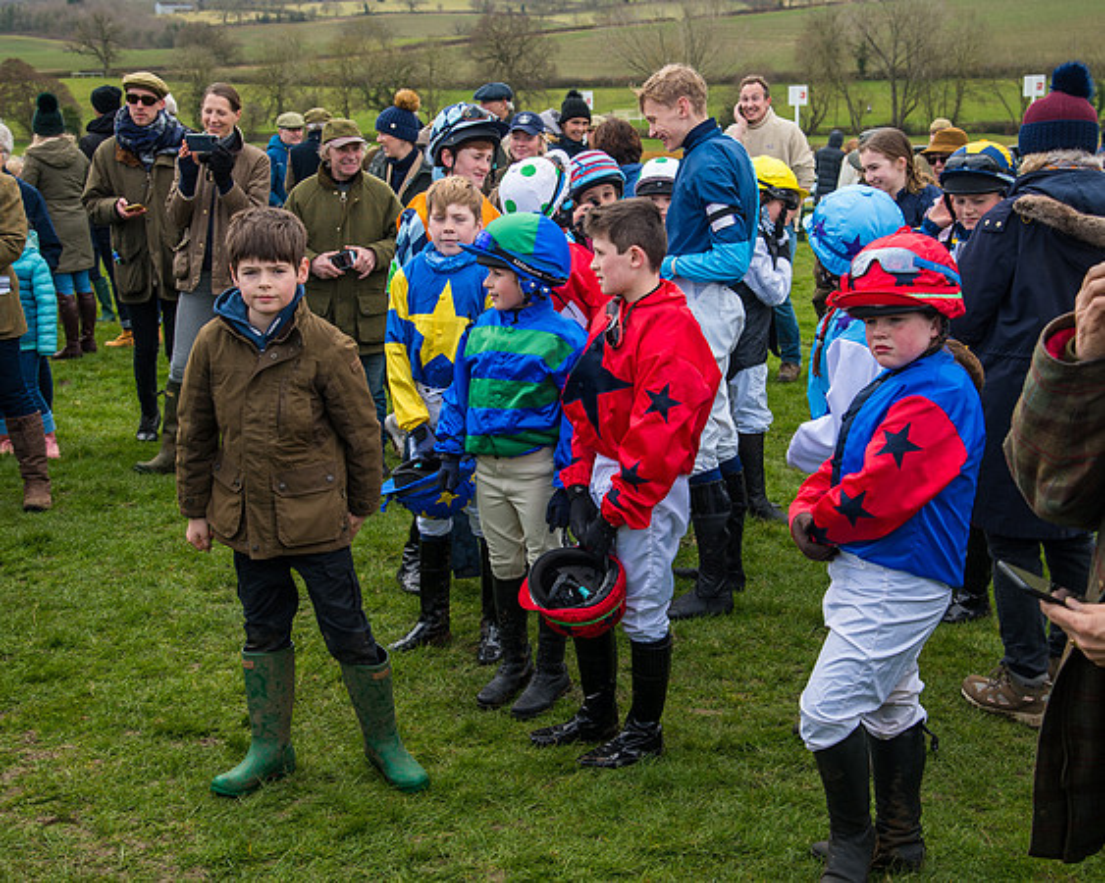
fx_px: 1645
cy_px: 435
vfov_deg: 30.1
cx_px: 556
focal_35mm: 50
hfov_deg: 37.1
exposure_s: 1/125
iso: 50
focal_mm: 44
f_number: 5
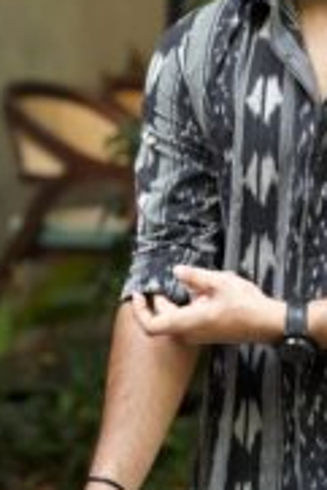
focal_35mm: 183
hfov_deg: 7.5
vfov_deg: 11.2
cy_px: 157
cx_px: 299
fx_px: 2488
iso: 2000
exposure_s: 1/125
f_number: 4
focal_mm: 83
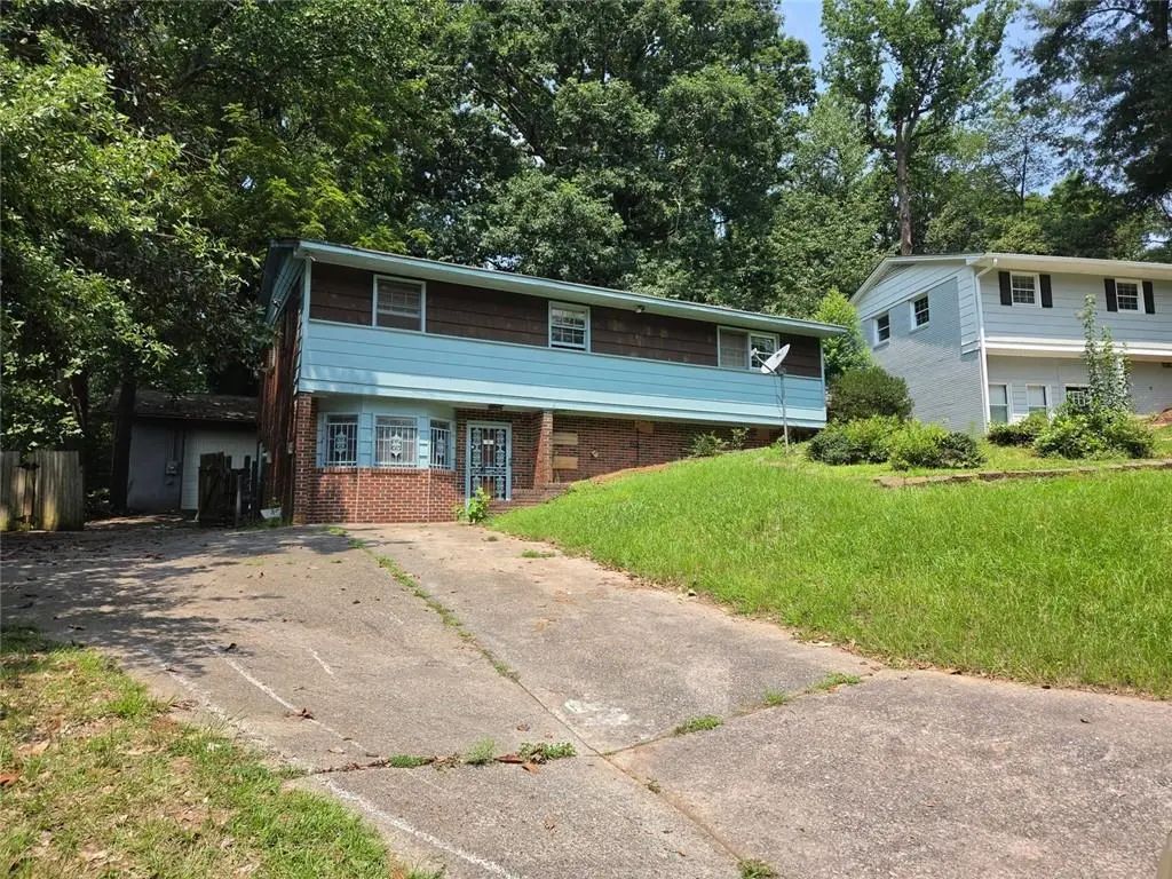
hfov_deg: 73.9
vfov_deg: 58.9
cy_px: 440
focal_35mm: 23
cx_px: 586
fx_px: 779
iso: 80
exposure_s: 1/2296
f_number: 1.8
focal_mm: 5.4
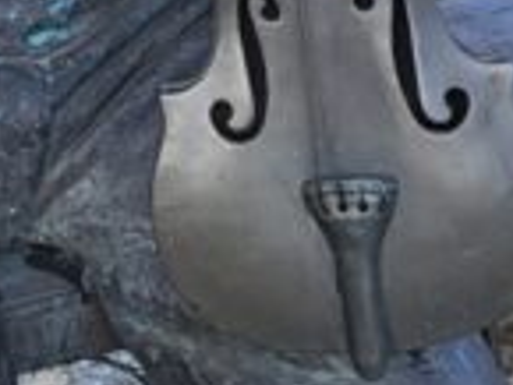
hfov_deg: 10.0
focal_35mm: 184
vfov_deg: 7.9
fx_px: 2729
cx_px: -471
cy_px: -272
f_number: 1.8
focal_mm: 5.4
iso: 40
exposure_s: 1/320
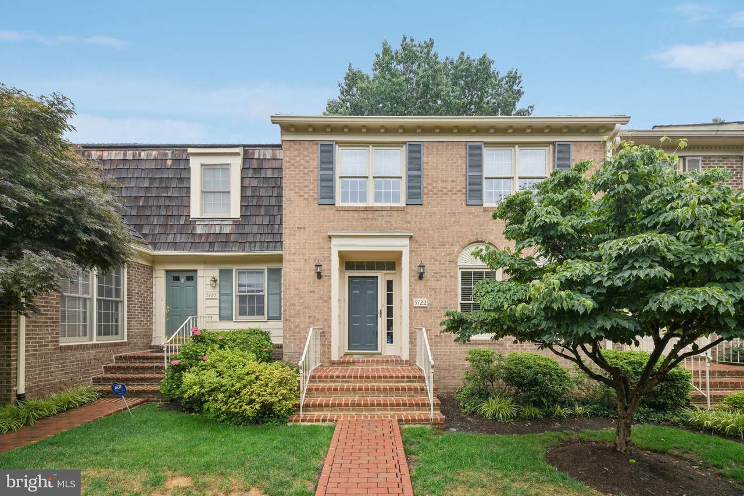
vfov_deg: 81.2
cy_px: 248
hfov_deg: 104.3
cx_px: 372
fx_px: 289
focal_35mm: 14
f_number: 8
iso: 100
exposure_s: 1/160
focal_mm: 14
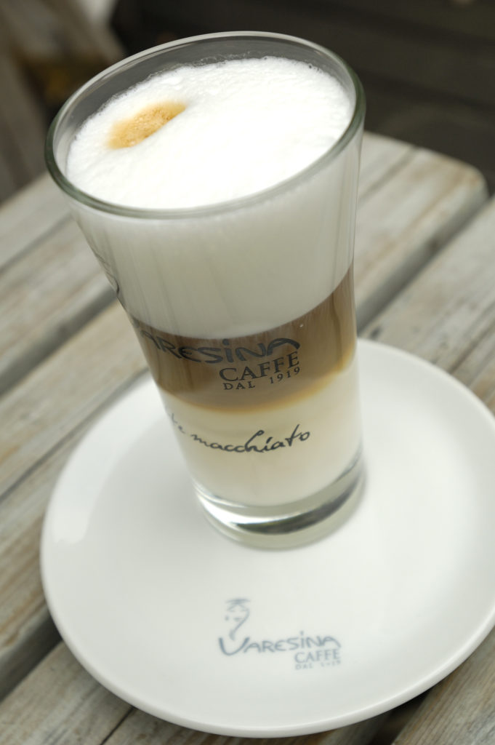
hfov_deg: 28.0
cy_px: 372
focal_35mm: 48
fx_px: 992
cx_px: 248
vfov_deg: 41.1
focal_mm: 32
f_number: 5.6
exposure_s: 1/400
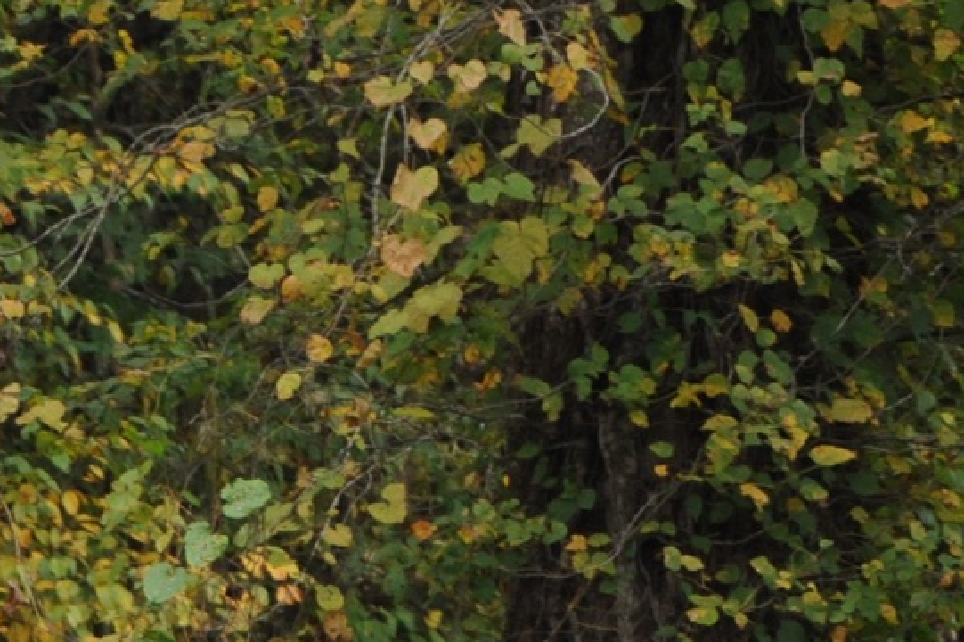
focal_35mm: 1036
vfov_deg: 1.3
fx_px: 27724
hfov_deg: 2.0
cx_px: -661
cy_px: 1080
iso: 2000
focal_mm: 280
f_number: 6.3
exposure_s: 1/160
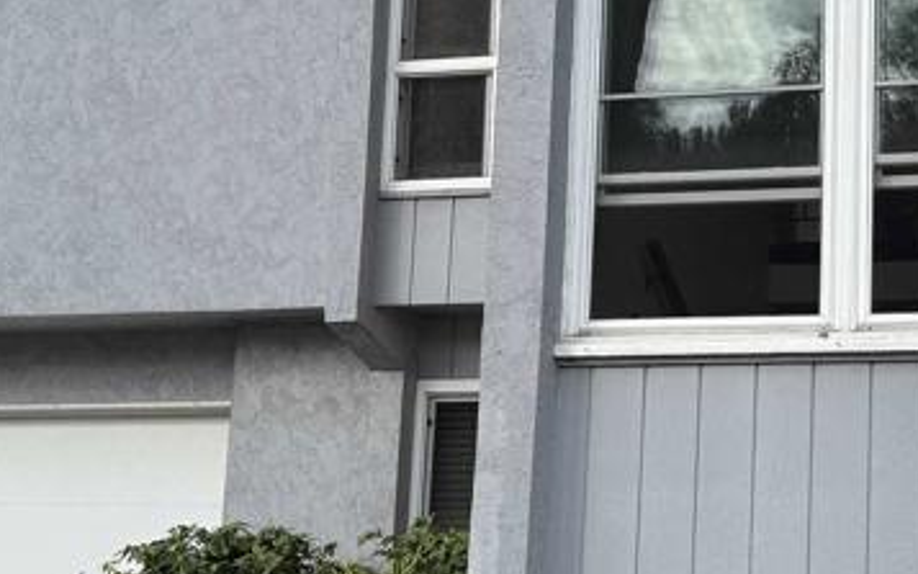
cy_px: 203
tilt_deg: +11.2
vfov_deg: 17.8
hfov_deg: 26.8
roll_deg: -1.3
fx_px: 1826
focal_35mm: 73
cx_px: 892
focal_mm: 6.76
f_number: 1.78
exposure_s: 1/2611
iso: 80
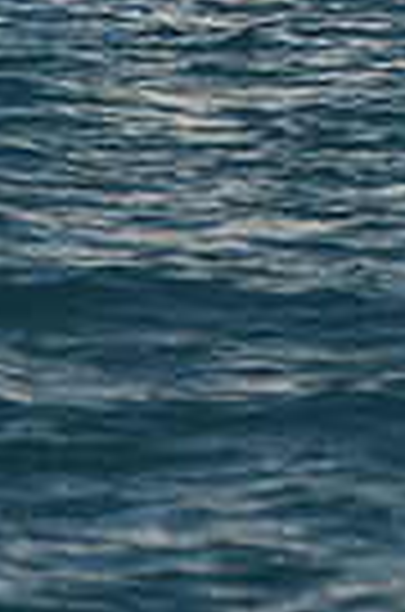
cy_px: -598
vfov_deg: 4.8
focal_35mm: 428
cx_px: 182
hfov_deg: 3.2
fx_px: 7259
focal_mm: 100
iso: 200
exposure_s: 1/640
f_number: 7.1
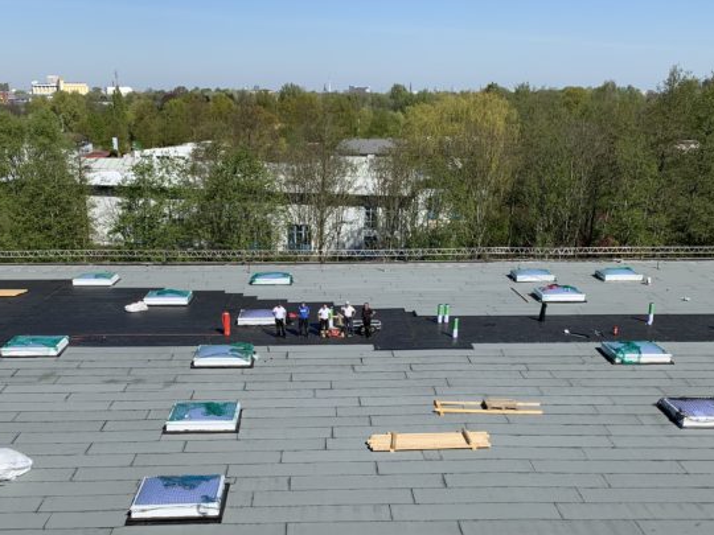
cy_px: 367
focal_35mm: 37
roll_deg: -0.5
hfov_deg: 50.1
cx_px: 338
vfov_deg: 38.1
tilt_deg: -19.4
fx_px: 763
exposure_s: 1/3289
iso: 25
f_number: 1.8
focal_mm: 4.25
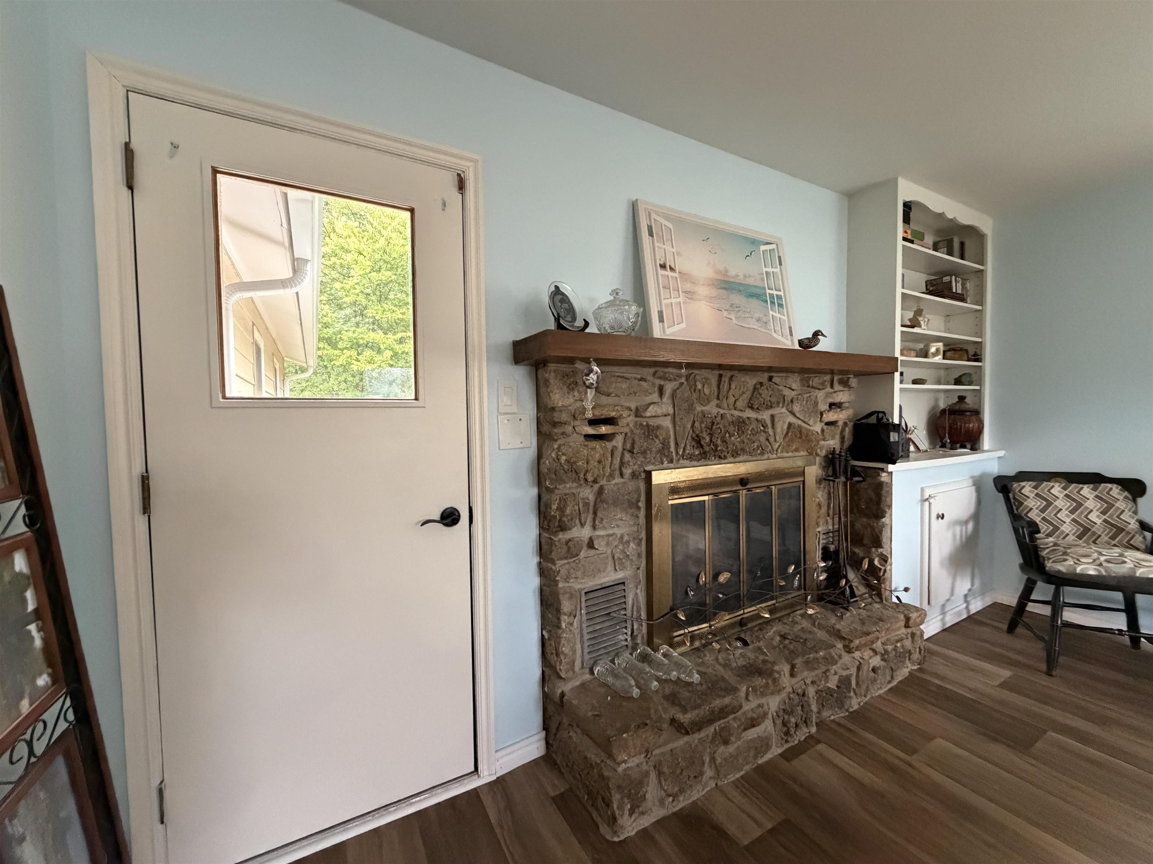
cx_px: 576
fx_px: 466
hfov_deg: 102.1
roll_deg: +0.4
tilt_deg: -1.7
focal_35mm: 14
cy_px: 432
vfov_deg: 85.7
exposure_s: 1/60
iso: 1000
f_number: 2.2
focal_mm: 2.22
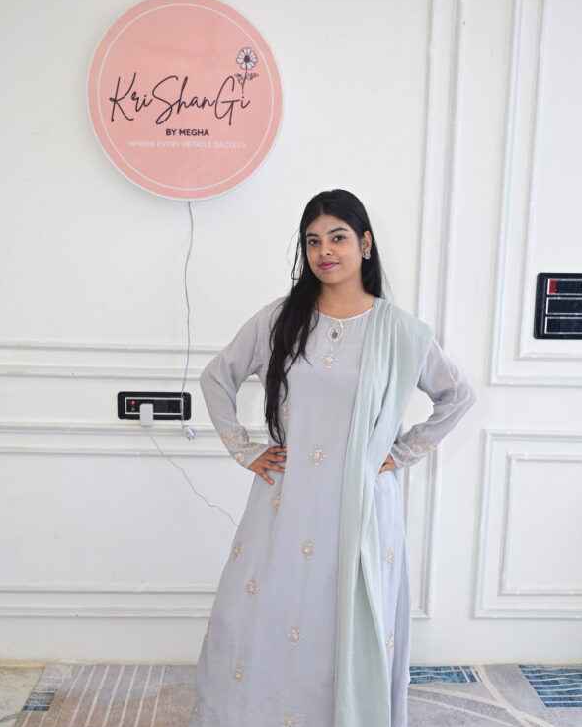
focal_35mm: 39
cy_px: 438
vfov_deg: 46.6
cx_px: 295
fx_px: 840
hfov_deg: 38.2
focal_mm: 34
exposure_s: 1/125
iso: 250
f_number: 5
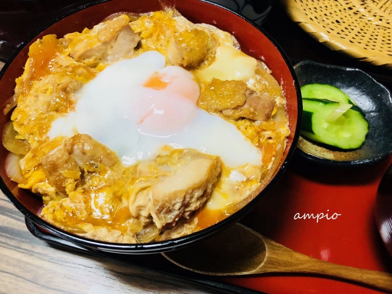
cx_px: 196
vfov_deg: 49.7
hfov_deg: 63.4
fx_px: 317
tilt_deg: -59.3
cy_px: 147
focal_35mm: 28
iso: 64
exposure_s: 1/15
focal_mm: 4
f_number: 1.8
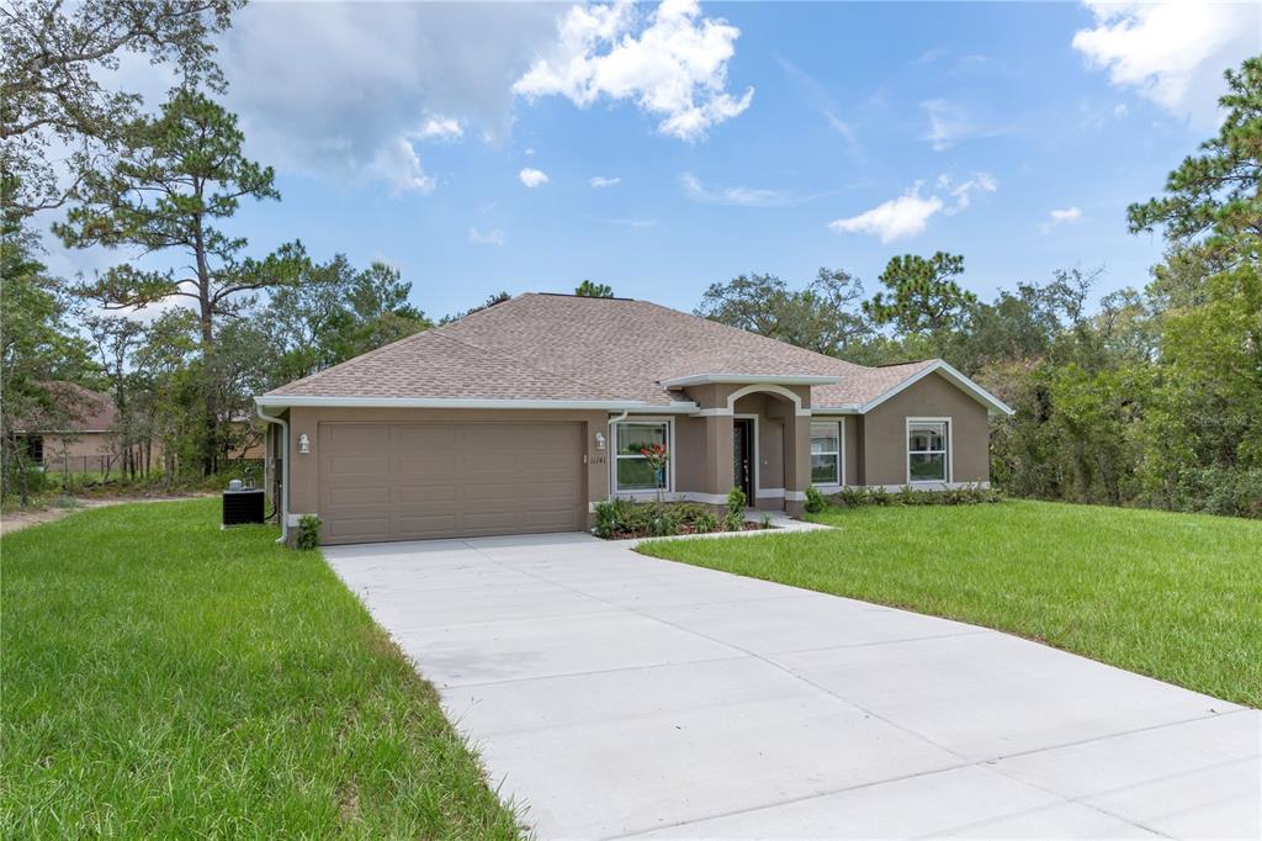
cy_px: 420
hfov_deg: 77.3
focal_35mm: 22
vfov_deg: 56.1
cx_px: 631
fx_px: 788
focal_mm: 15
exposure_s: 1/500
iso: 320
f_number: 8
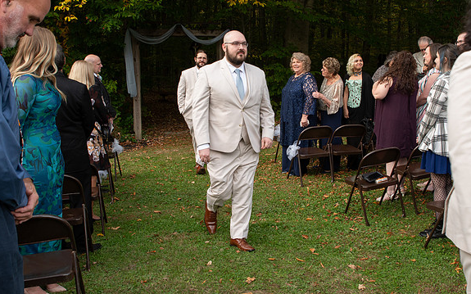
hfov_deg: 50.2
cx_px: 269
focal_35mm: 39
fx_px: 500
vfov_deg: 32.7
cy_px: 124
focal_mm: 24
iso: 400
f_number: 6.3
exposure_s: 1/200
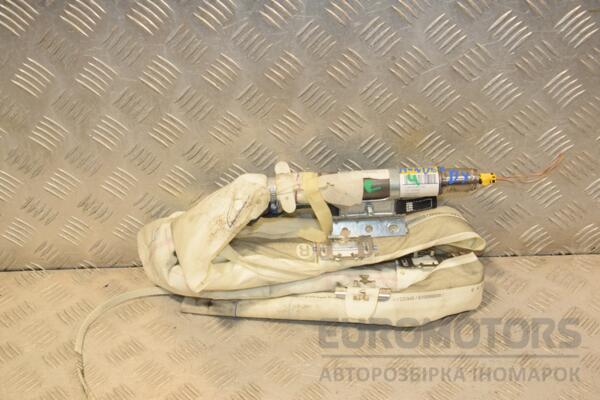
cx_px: 300
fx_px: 800
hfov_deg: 41.1
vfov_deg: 28.1
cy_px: 200
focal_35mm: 48
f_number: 7.1
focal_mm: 32
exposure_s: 1/200
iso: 800
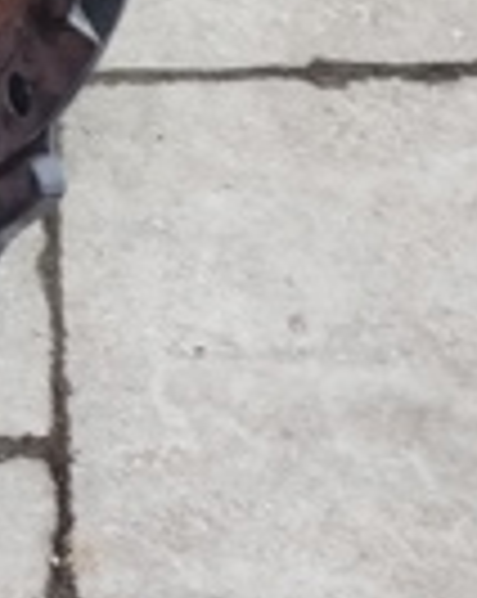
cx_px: -652
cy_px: -72
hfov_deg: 11.4
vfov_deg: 16.5
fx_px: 1999
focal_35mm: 113
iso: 100
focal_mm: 5.31
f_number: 1.7
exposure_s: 1/50
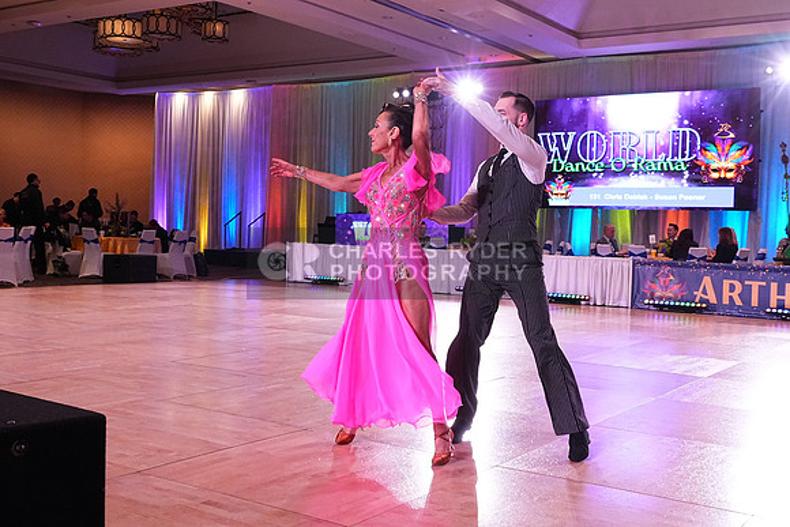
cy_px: 264
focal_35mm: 40
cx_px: 395
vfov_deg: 33.4
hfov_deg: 48.4
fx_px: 878
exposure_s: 1/250
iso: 3200
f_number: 7.1
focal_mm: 27
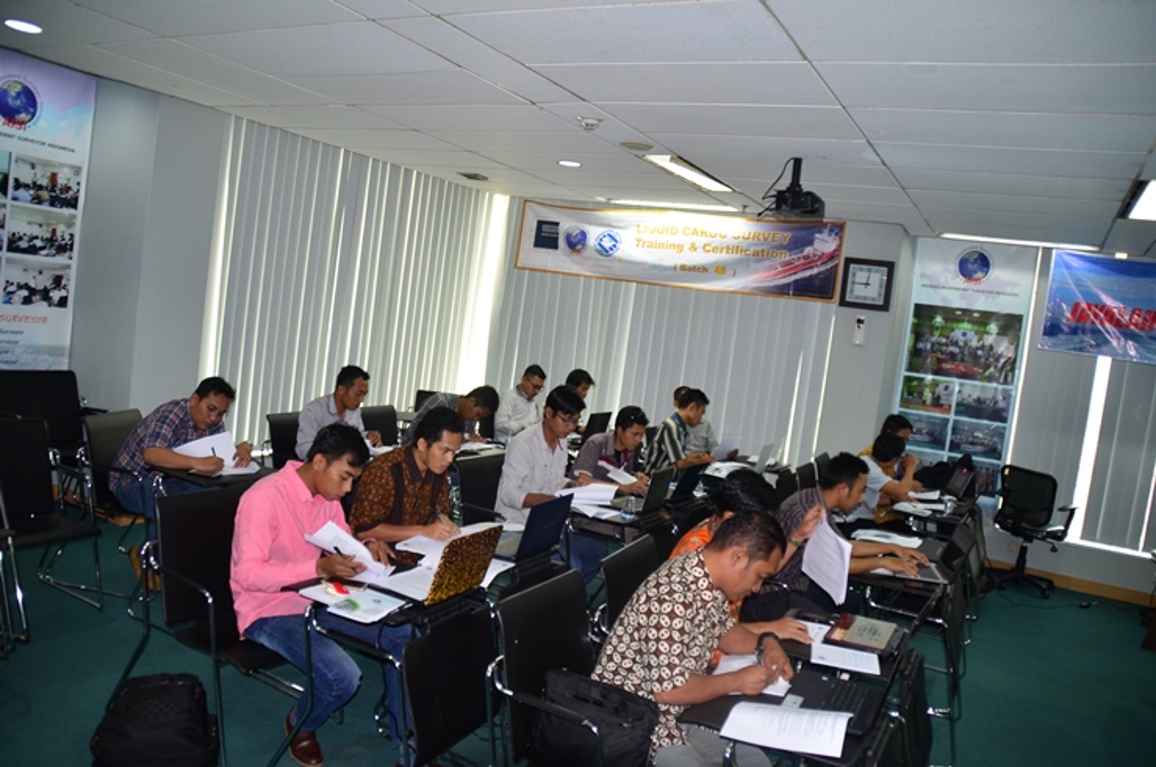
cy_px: 384
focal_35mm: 27
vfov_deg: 47.8
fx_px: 865
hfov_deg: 67.5
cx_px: 578
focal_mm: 18
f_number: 4
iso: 400
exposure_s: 1/60
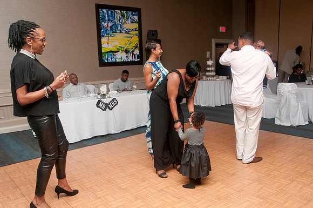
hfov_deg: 62.0
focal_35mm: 30
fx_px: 260
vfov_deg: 43.5
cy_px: 104
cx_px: 156
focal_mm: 20
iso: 400
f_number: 6.3
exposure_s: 1/125
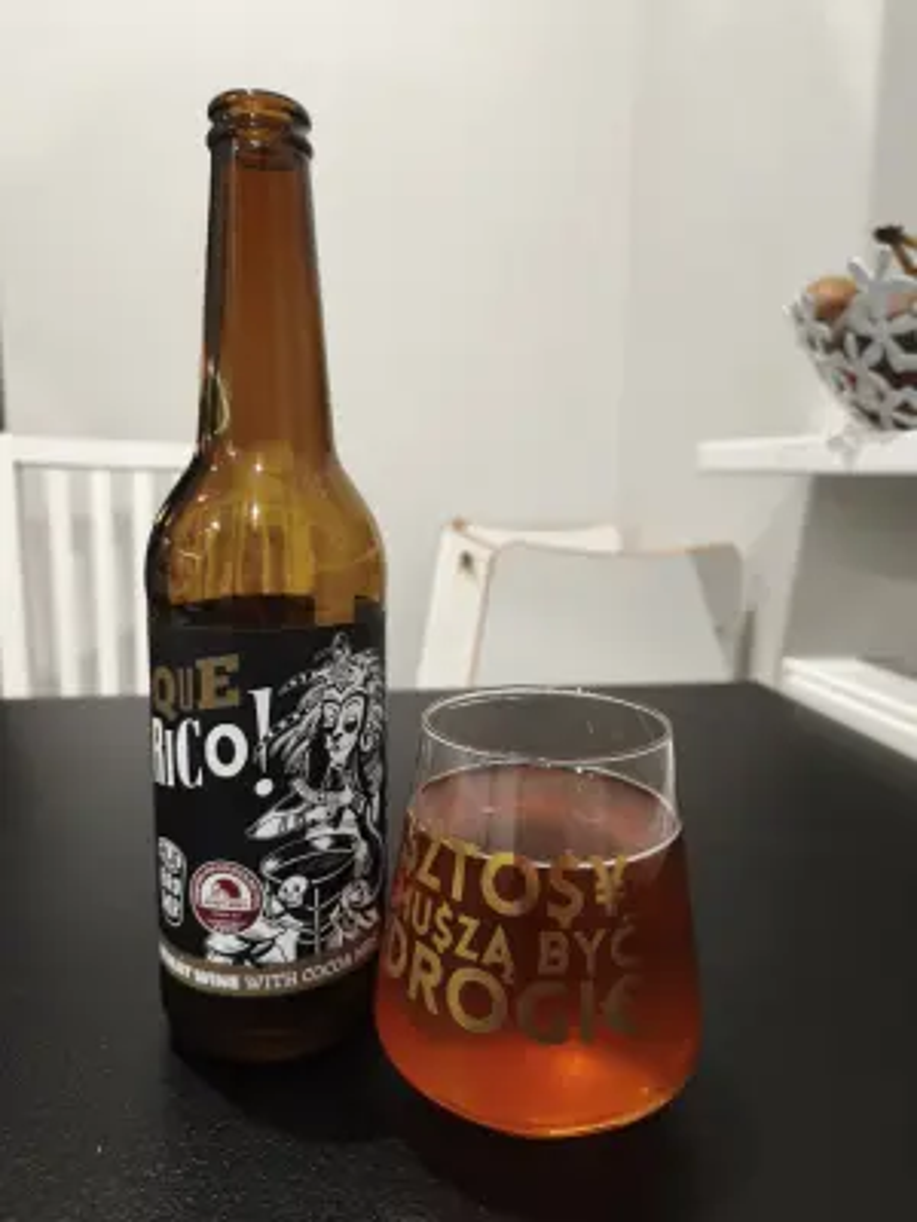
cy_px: 611
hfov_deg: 58.9
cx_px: 458
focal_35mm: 23
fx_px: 812
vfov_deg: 73.9
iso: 640
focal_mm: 5.35
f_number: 1.7
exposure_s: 1/33.3
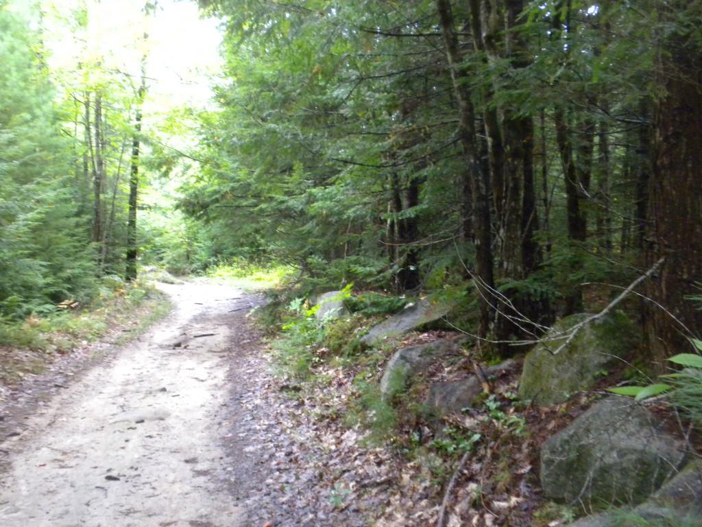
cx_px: 351
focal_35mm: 37
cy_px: 264
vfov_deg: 38.7
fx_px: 750
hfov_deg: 50.1
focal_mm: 6.6
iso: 400
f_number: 3.5
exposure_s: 1/64.4
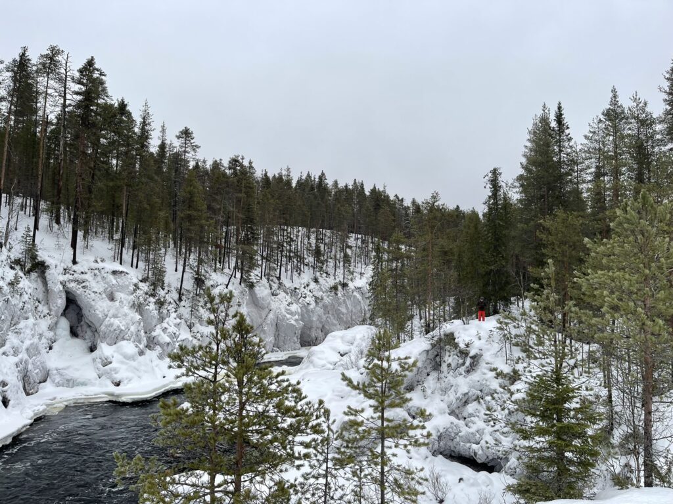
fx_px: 486
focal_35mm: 25
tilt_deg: +4.8
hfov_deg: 69.4
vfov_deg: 54.9
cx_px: 336
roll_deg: -0.4
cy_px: 252
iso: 32
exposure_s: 1/121
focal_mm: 5.1
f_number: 1.6
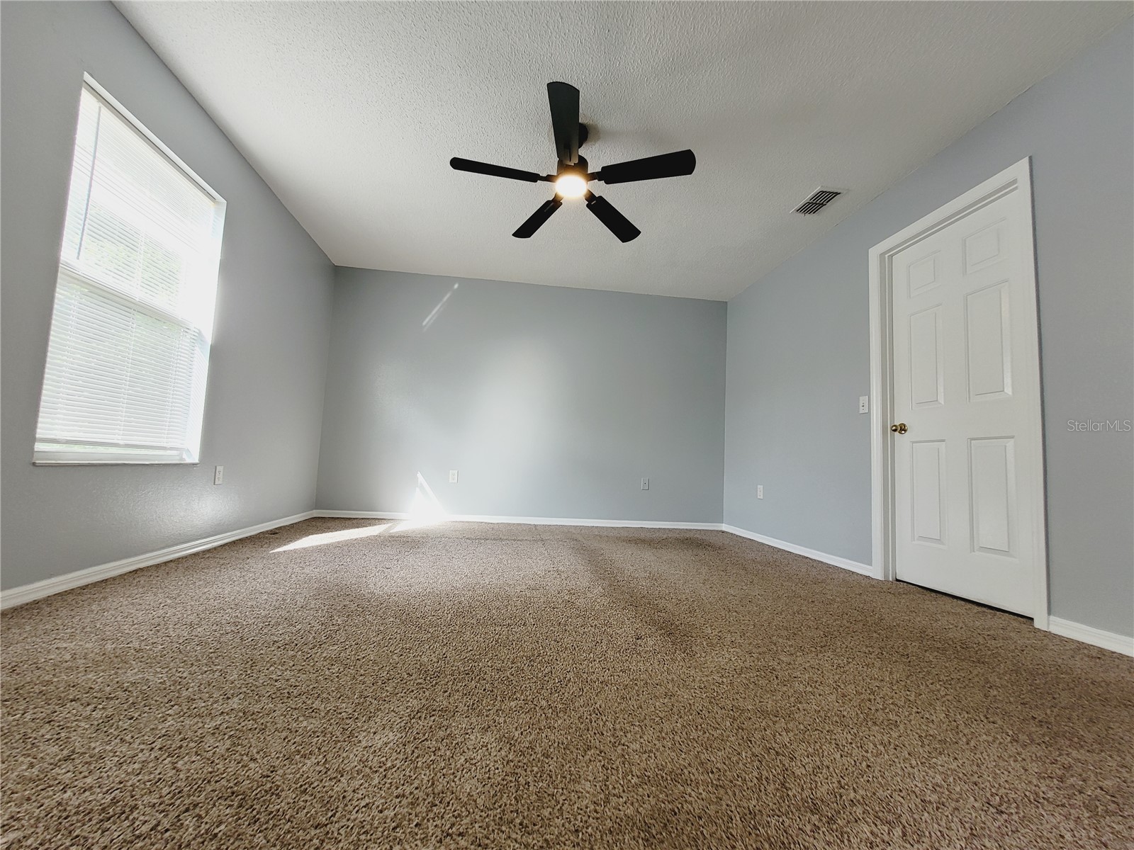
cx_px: 567
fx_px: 426
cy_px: 425
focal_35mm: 13
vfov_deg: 89.9
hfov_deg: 106.2
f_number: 2.2
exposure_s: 1/60
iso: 64
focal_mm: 1.74
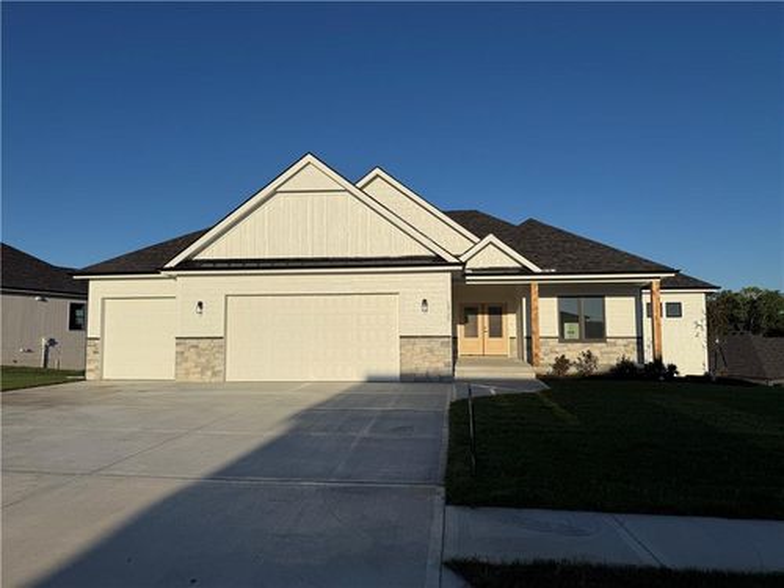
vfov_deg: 56.8
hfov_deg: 71.6
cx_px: 392
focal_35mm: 24
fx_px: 544
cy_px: 294
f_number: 1.78
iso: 80
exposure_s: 1/10309
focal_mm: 6.76
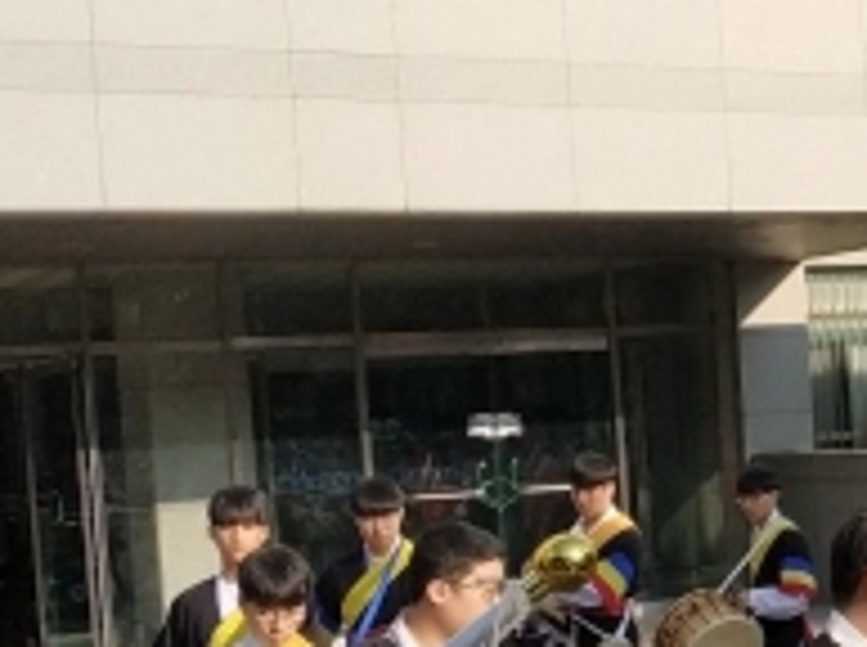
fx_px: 2025
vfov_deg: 18.0
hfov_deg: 22.5
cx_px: 997
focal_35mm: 81
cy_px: 528
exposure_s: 1/2304
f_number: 1.9
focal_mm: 3.94
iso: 250
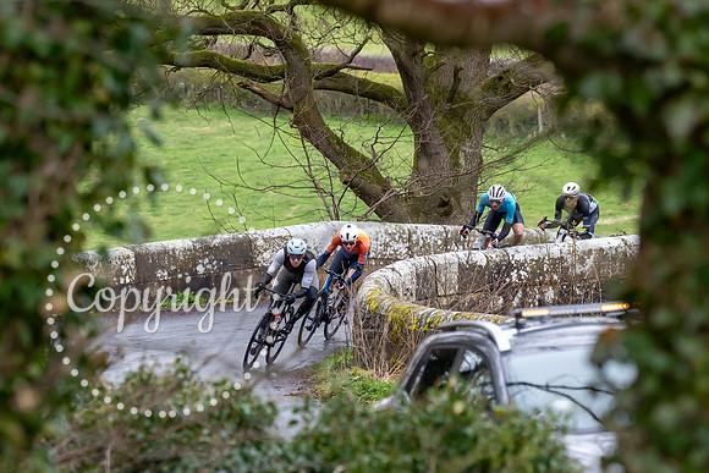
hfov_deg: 7.3
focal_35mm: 282
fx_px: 5551
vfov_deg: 4.9
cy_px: 283
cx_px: 375
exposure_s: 1/1000
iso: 1600
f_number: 4
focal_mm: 150
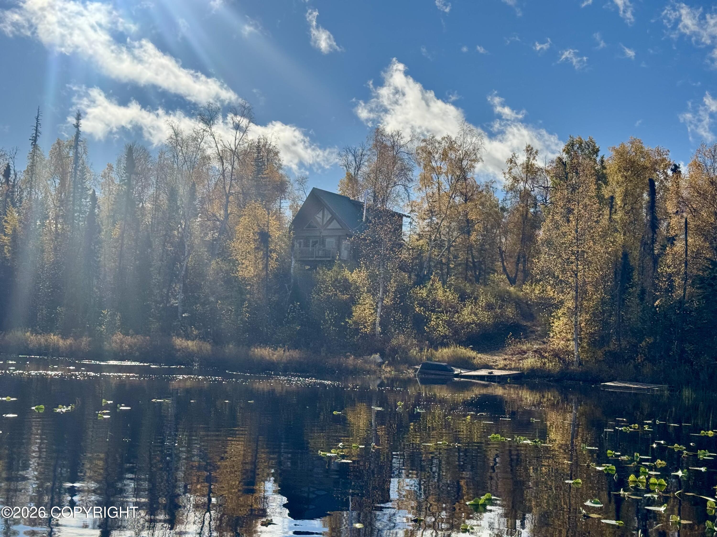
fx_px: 994
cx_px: 358
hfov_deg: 39.7
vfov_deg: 30.3
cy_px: 268
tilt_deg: +2.6
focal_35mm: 48
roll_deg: -2.8
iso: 80
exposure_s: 1/10526
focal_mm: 6.76
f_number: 1.78
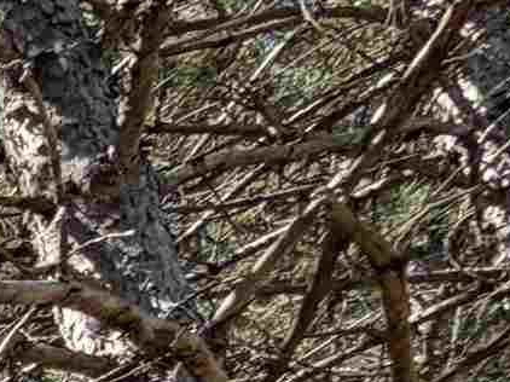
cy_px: 1306
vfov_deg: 9.4
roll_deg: -2.6
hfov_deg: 9.5
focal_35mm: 102
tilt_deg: +9.1
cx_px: -1292
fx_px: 1502
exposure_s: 1/372
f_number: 2.2
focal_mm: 2.22
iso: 50
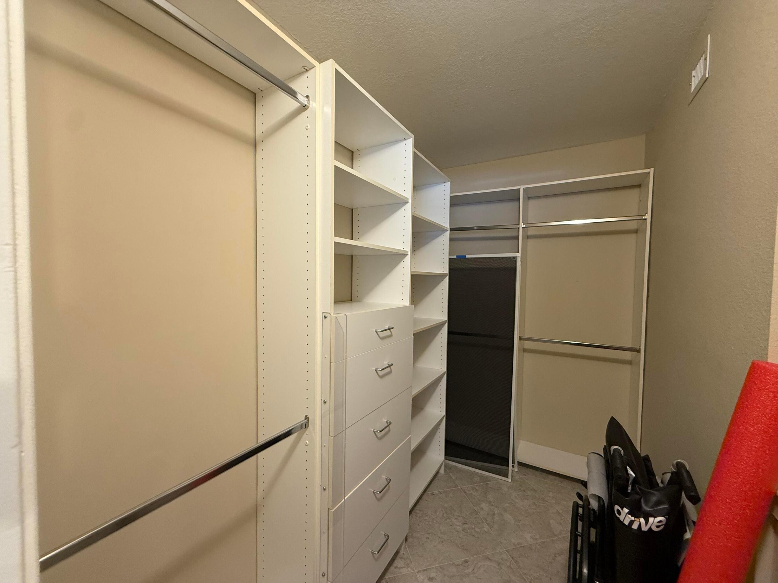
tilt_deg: -3.0
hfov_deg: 102.1
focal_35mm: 14
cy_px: 292
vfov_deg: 85.7
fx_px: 315
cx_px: 389
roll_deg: +0.2
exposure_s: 1/60
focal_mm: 2.22
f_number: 2.2
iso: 250
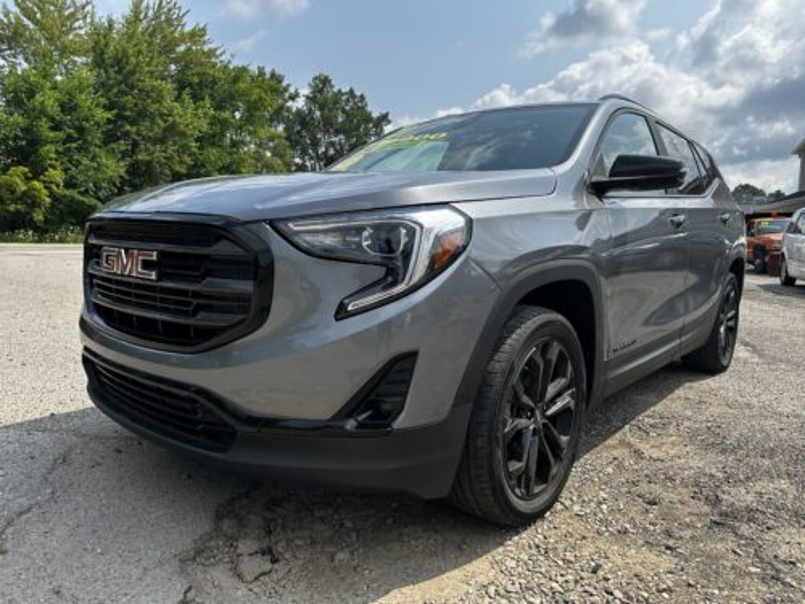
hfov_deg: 71.6
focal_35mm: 24
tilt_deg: -5.4
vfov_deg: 56.8
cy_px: 302
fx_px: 558
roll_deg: -2.4
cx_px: 402
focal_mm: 6.86
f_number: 1.78
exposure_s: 1/3472
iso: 80
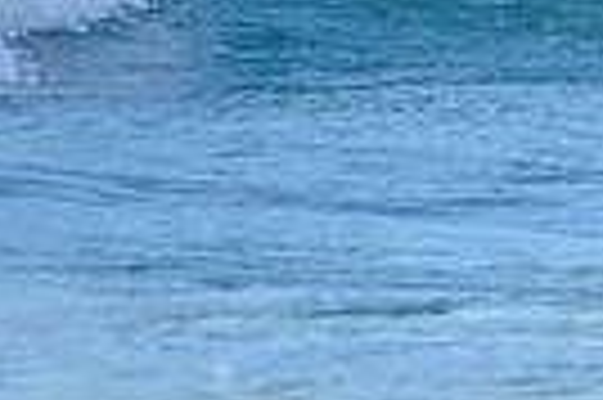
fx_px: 44500
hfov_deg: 0.8
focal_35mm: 2660
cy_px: -284
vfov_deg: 0.5
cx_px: 1000
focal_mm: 500
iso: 450
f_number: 5.6
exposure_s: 1/1250
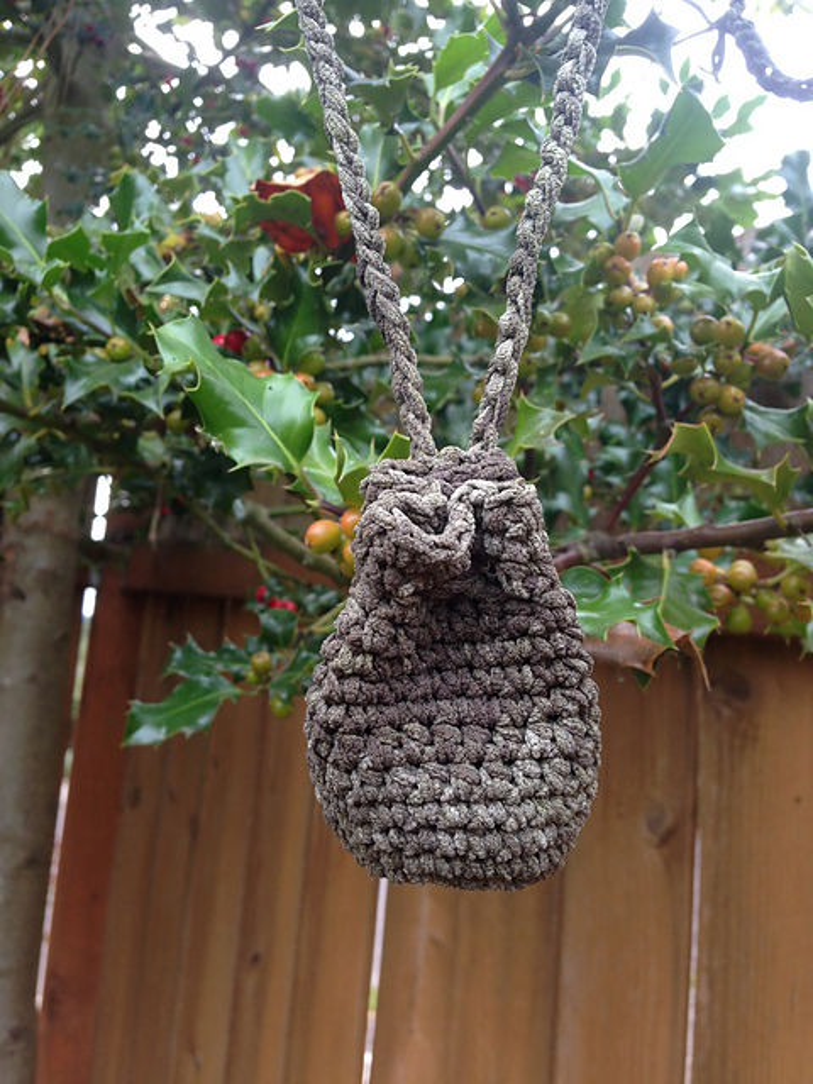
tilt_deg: +11.3
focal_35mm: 33
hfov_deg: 42.9
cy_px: 542
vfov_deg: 55.4
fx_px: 1033
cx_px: 406
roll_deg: -4.4
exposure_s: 1/132
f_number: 2.4
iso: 50
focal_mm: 4.12
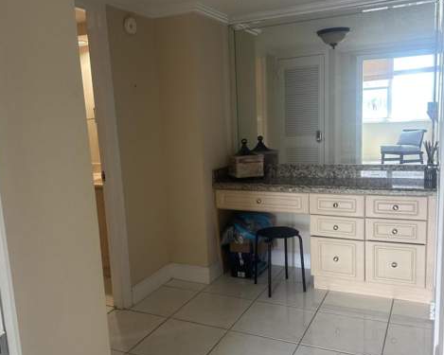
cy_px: 193
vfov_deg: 45.7
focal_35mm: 32
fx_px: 420
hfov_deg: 55.7
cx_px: 220
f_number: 1.78
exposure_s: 1/60
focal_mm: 6.86
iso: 160
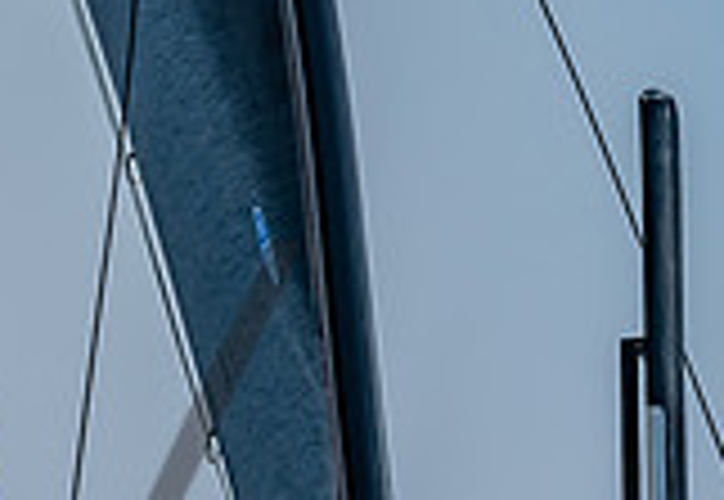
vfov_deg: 1.4
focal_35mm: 992
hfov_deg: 2.1
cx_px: 284
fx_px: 20161
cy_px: 605
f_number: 5.6
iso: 320
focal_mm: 220
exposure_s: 1/2500
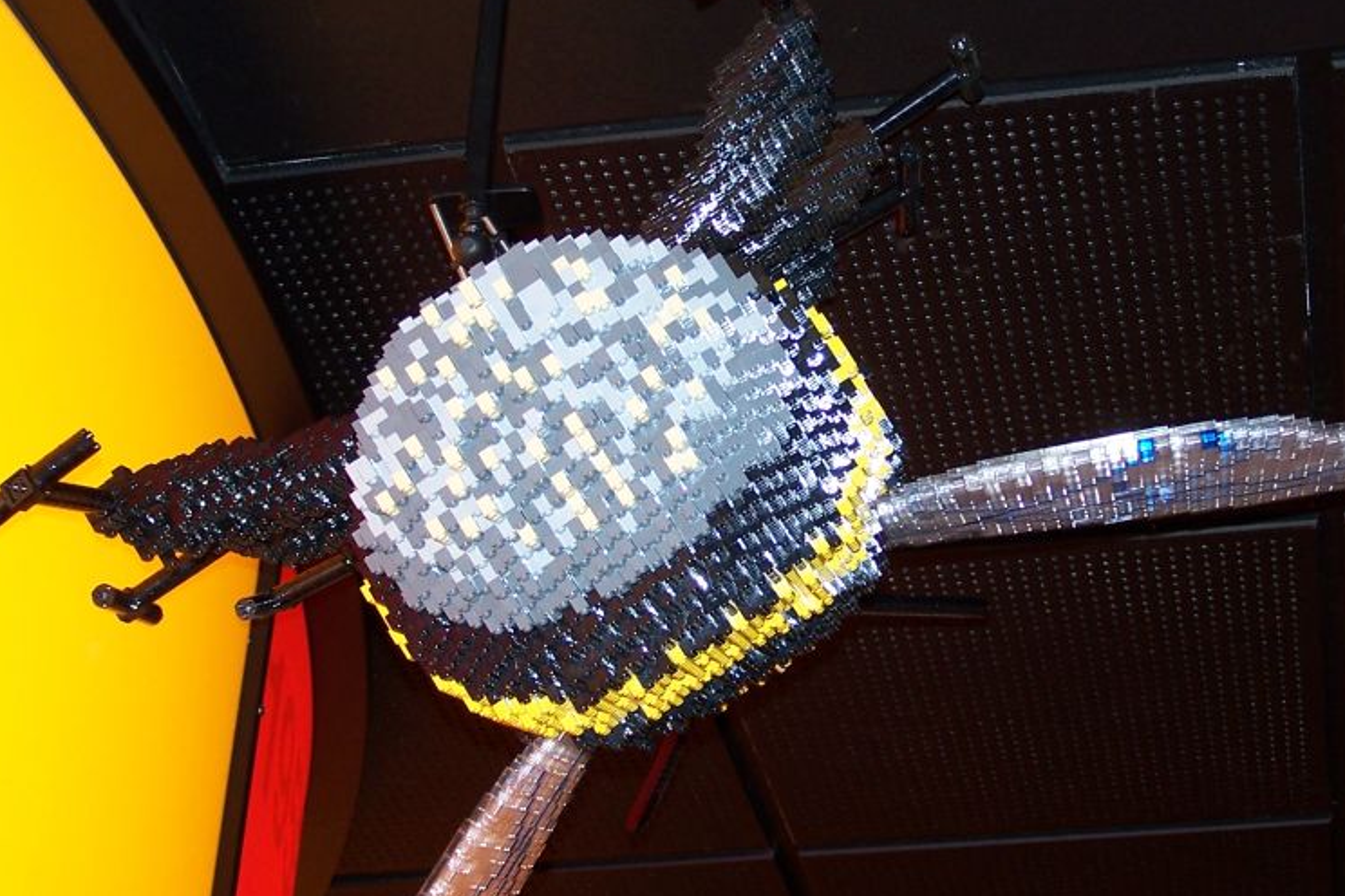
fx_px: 2727
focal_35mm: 73
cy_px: 500
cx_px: 823
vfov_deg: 18.7
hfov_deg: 27.6
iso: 80
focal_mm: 8.5
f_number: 3
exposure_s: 1/60
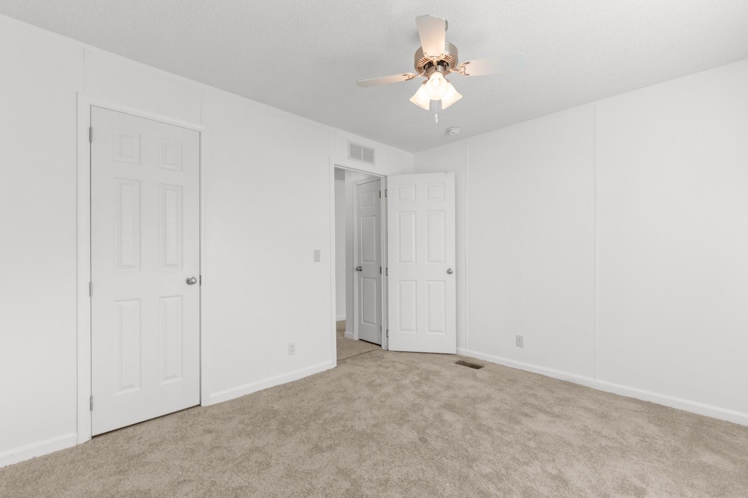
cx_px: 374
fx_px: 312
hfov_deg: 100.4
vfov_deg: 77.3
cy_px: 249
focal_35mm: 15
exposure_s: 1/15
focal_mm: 10
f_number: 4.5
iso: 100
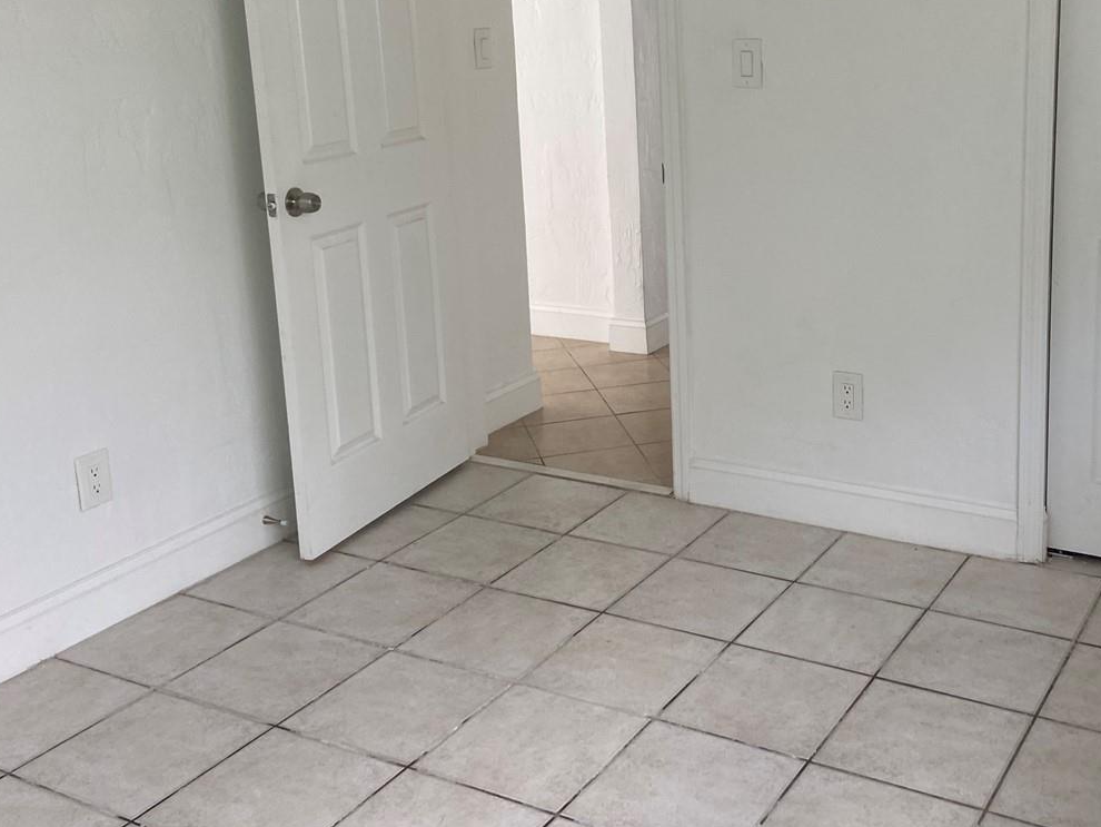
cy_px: 268
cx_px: 714
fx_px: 1336
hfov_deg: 44.3
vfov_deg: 34.0
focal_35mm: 42
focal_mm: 4.25
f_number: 1.8
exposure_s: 1/122
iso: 64
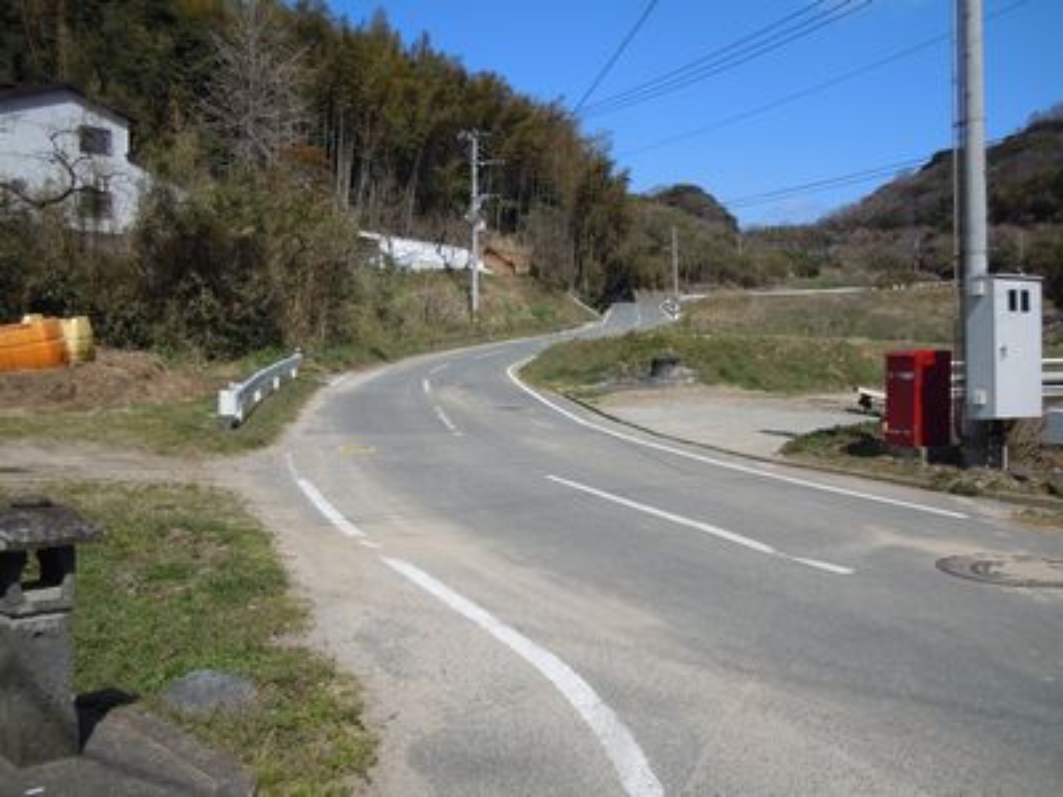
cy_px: 398
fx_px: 1013
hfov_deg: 55.4
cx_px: 532
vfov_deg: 42.9
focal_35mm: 33
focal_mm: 5.9
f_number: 8
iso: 100
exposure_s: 1/320
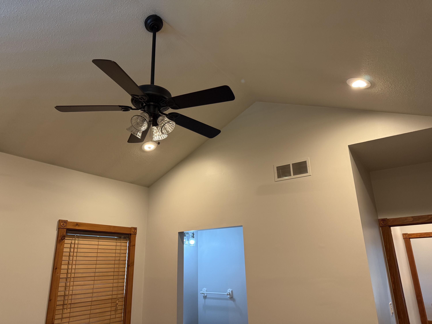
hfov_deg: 71.6
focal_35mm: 24
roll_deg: +1.7
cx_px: 216
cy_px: 162
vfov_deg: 56.8
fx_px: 300
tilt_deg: +19.1
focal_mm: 6.76
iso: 200
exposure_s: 1/60
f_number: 1.78
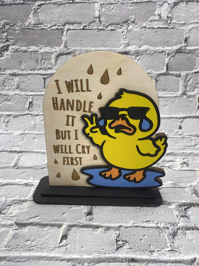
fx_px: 199
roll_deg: +0.1
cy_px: 133
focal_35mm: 26
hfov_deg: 53.1
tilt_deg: -22.1
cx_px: 100
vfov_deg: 67.3
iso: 40
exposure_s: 1/120
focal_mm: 4.25
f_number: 1.8
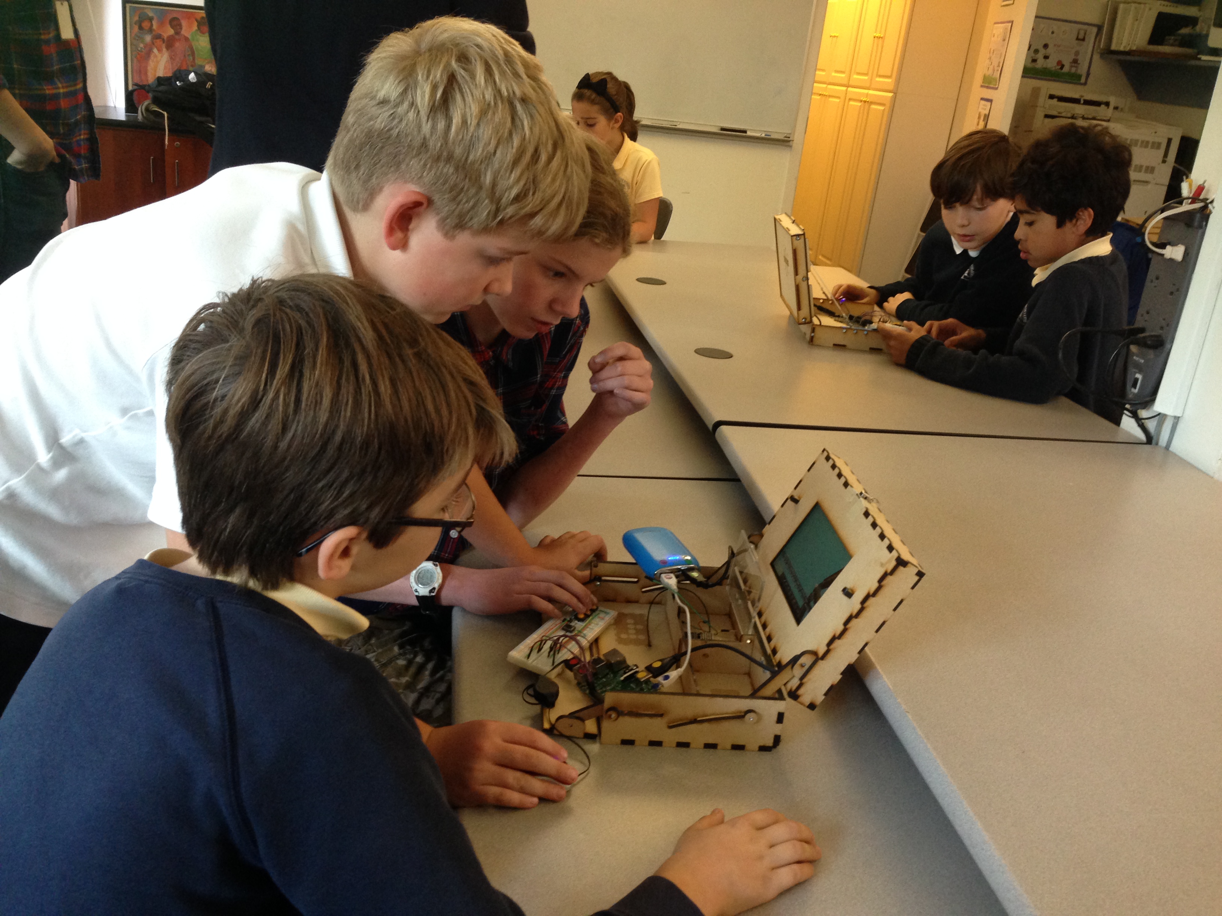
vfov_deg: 42.9
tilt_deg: -20.1
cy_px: 458
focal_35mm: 33
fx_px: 1165
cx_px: 611
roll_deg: -5.2
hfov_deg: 55.4
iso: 160
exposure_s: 1/20
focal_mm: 4.12
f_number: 2.4
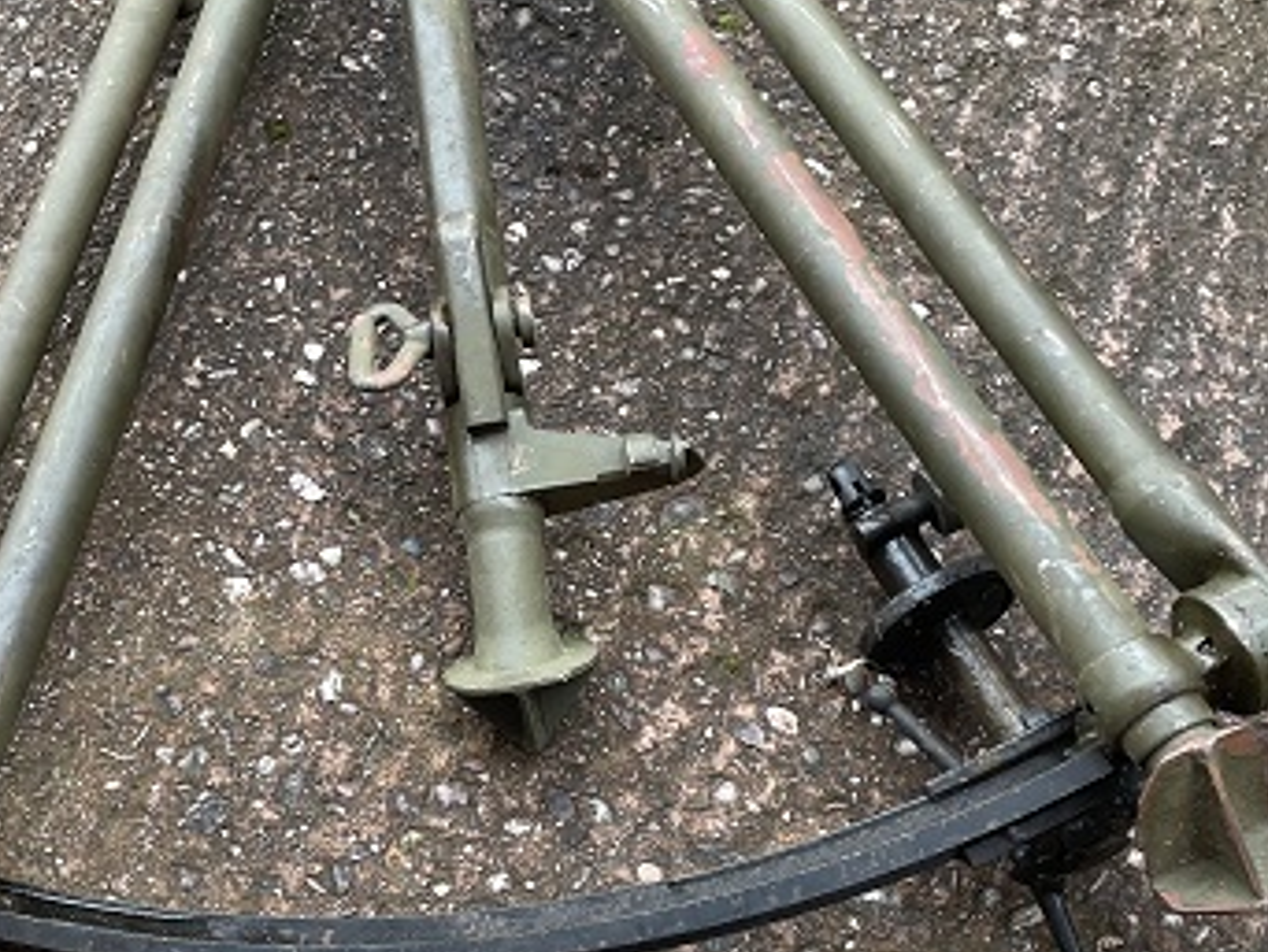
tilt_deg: -65.3
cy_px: 704
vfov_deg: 29.9
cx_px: 467
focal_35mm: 48
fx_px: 1759
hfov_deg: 39.3
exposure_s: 1/121
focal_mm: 4.2
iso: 80
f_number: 1.6
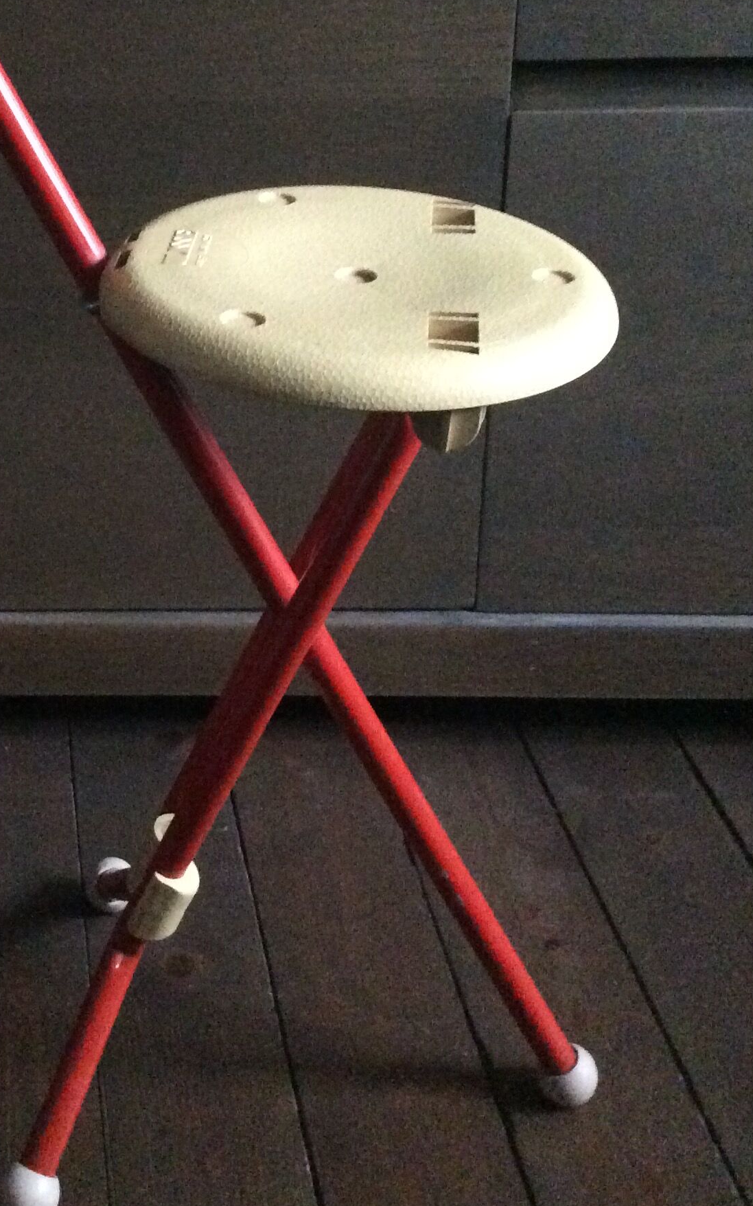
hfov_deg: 25.6
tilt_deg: -25.3
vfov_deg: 39.8
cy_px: 389
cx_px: 207
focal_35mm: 50
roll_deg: +1.0
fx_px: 1642
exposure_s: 1/17
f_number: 2.4
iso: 500
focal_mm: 3.3
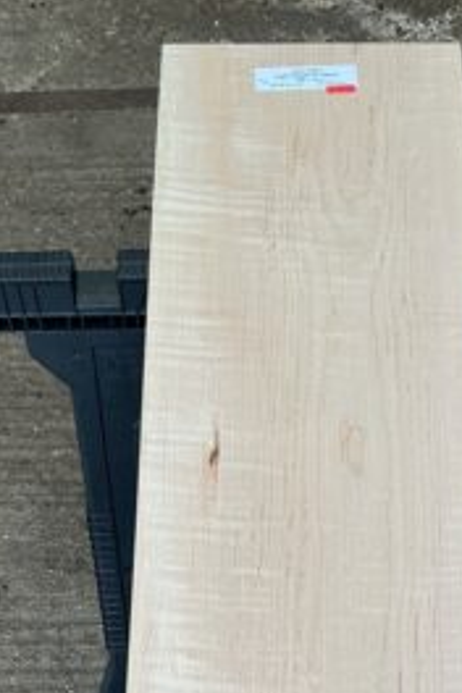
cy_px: 679
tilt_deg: -66.1
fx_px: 1174
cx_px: 304
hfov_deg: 22.2
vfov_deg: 30.7
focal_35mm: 61
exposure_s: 1/100
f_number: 1.8
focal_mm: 3
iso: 16
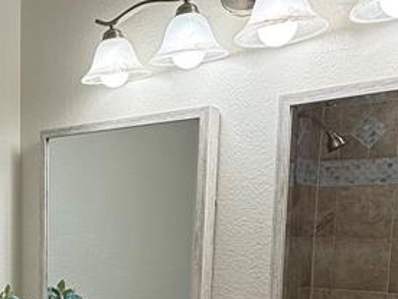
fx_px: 598
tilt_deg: -6.1
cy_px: 306
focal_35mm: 52
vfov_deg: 26.4
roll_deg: -1.2
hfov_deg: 35.2
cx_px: 59
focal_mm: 2.22
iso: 100
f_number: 2.2
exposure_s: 1/120
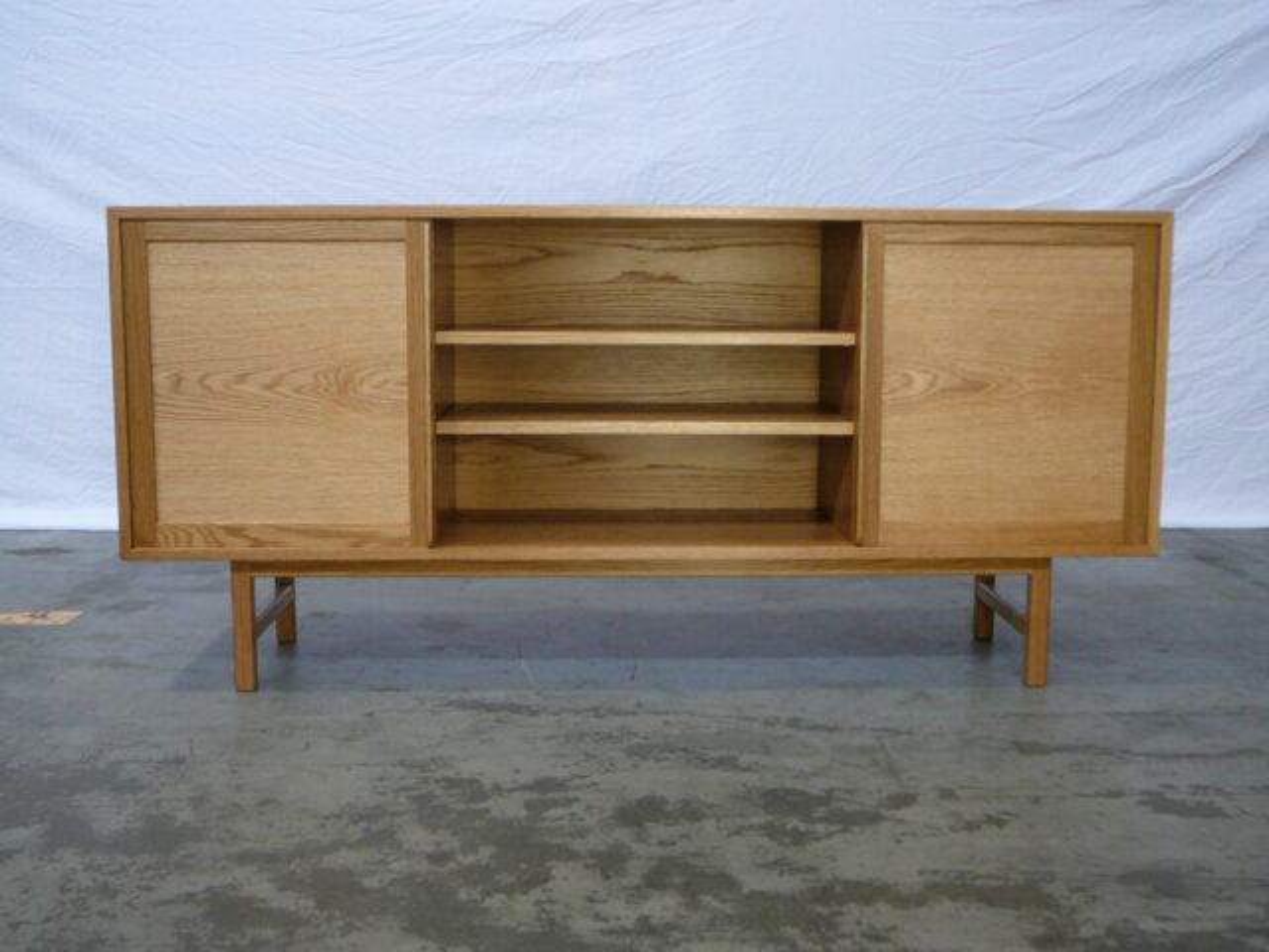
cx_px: 634
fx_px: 1503
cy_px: 476
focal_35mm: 41
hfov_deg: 45.8
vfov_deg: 35.1
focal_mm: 6.1
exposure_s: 1/30
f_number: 3.1
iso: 160
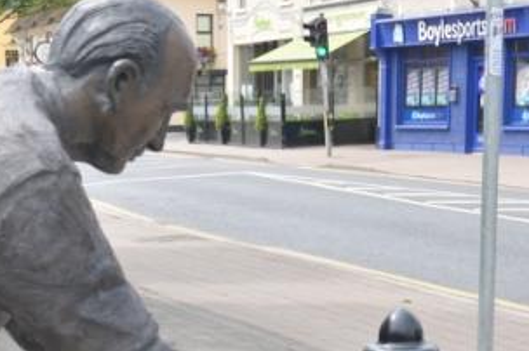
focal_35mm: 111
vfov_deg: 11.7
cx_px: 172
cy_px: 553
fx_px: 1629
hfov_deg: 18.4
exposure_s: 1/180
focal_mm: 22
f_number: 5.6
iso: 100
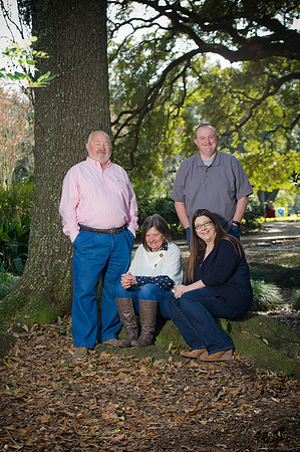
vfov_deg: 28.9
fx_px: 877
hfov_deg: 19.4
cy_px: 226
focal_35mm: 70
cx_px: 150
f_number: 4.5
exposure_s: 1/100
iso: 160
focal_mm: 70
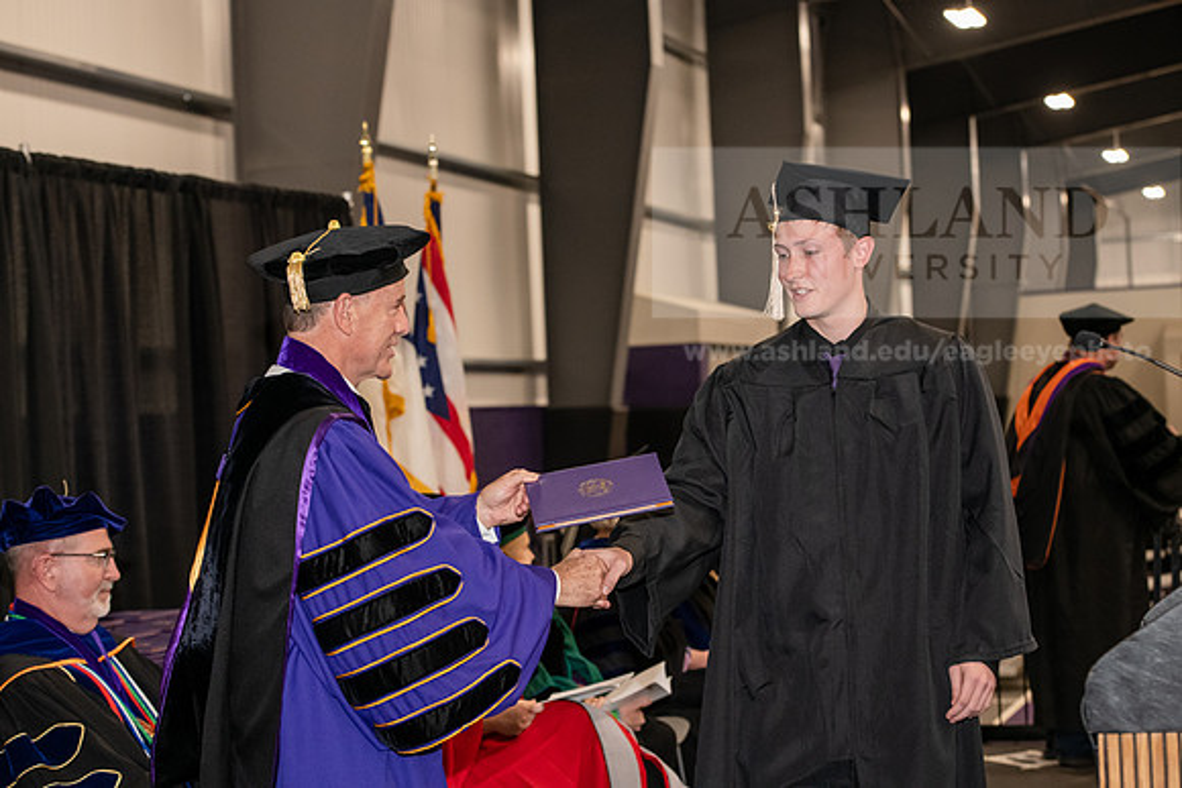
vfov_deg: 19.5
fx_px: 2299
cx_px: 591
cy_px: 394
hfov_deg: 28.8
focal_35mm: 70
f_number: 5
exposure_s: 1/200
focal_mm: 70
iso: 2500
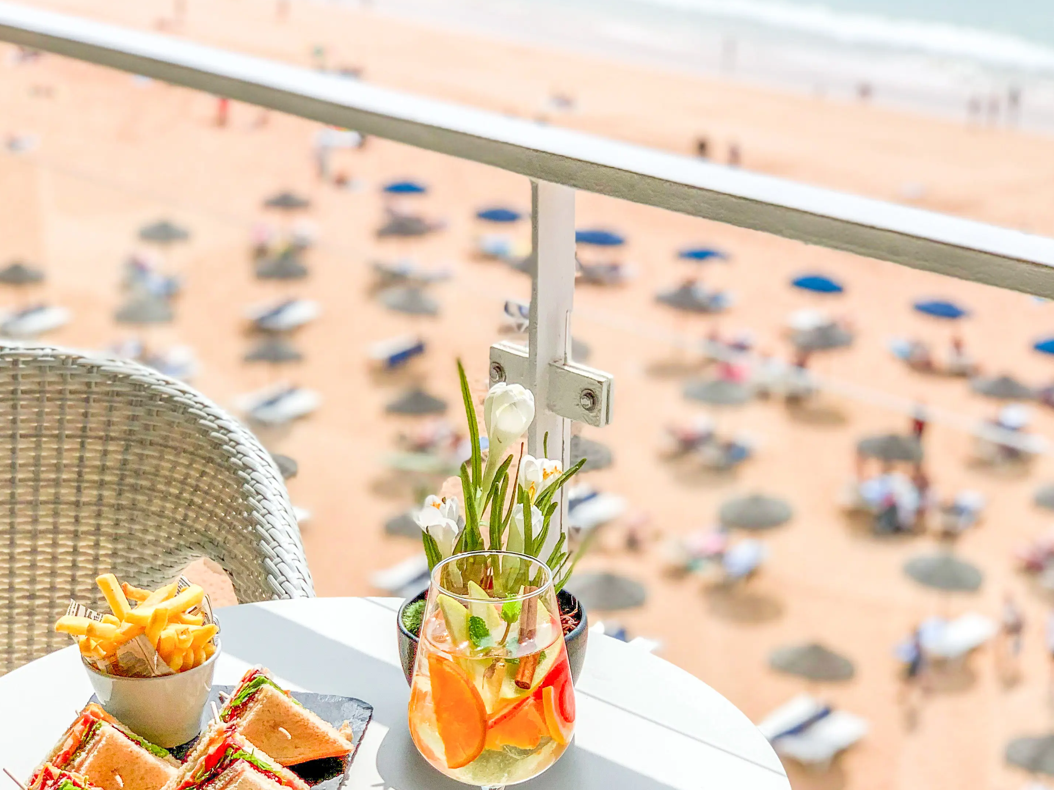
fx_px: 2223
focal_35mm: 73
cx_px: 559
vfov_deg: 20.1
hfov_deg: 26.7
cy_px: 517
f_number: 2.4
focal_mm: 6
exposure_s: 1/2179
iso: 16
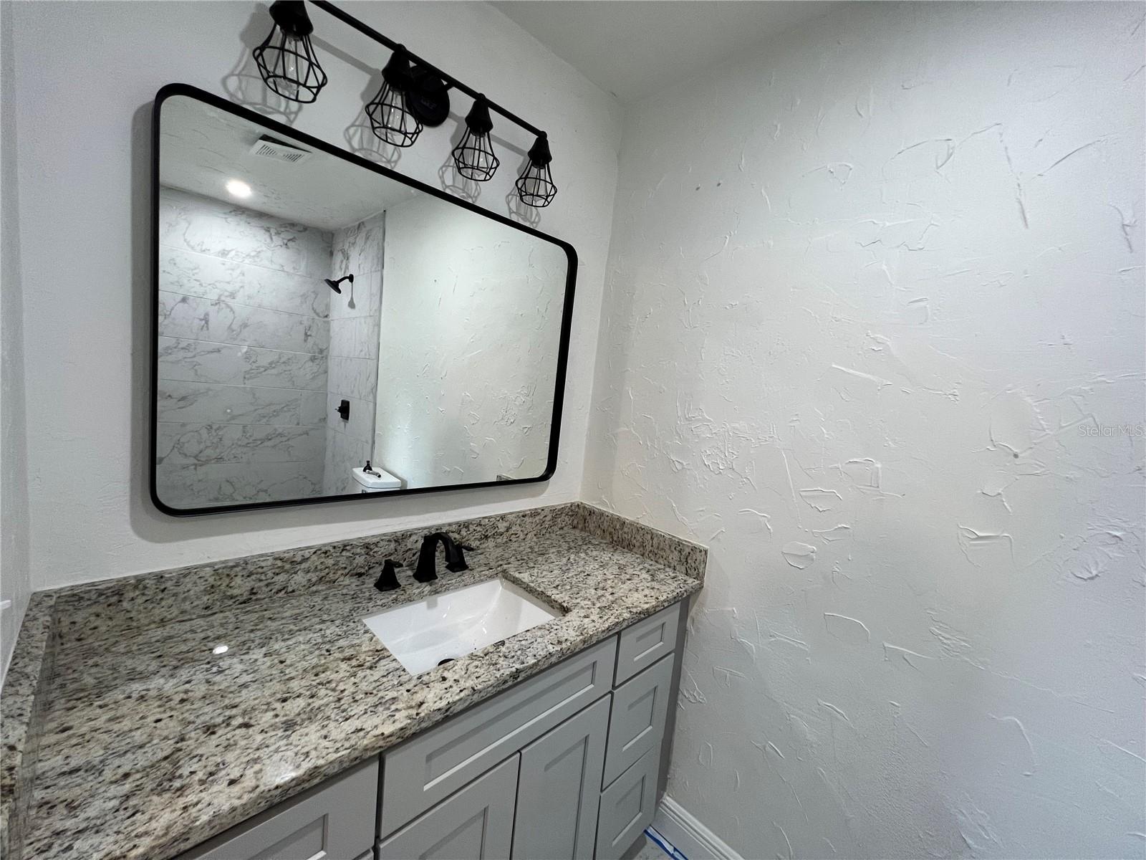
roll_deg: -5.8
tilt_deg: -6.5
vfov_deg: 89.9
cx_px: 573
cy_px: 430
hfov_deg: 106.2
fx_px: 430
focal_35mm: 13
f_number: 1.8
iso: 160
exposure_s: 1/60
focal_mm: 1.57
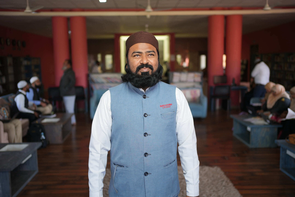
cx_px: 148
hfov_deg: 54.4
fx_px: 287
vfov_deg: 37.9
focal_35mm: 35
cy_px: 98
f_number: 1.8
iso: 160
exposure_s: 1/200
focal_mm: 35
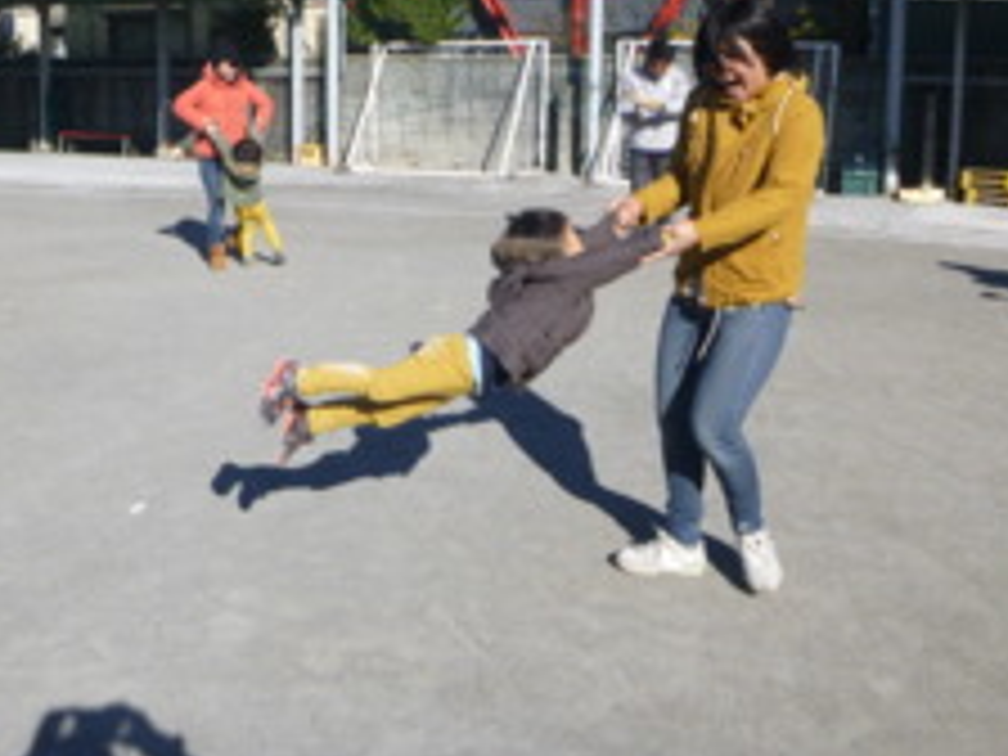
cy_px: 202
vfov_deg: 36.1
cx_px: 342
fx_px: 1136
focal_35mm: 39
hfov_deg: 47.1
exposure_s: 1/640
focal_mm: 4.5
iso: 100
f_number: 3.9
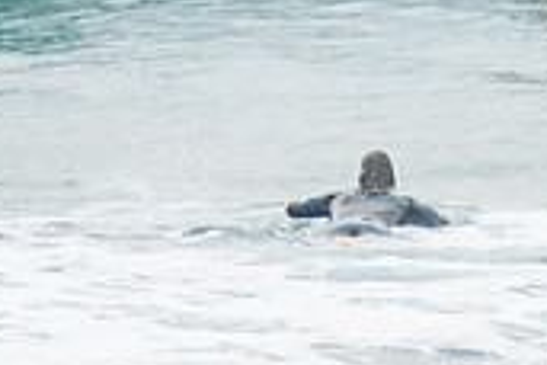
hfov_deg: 1.1
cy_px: -269
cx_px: 636
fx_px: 28381
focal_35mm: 1868
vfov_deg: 0.7
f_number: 6.3
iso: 500
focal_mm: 400
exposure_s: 1/1250
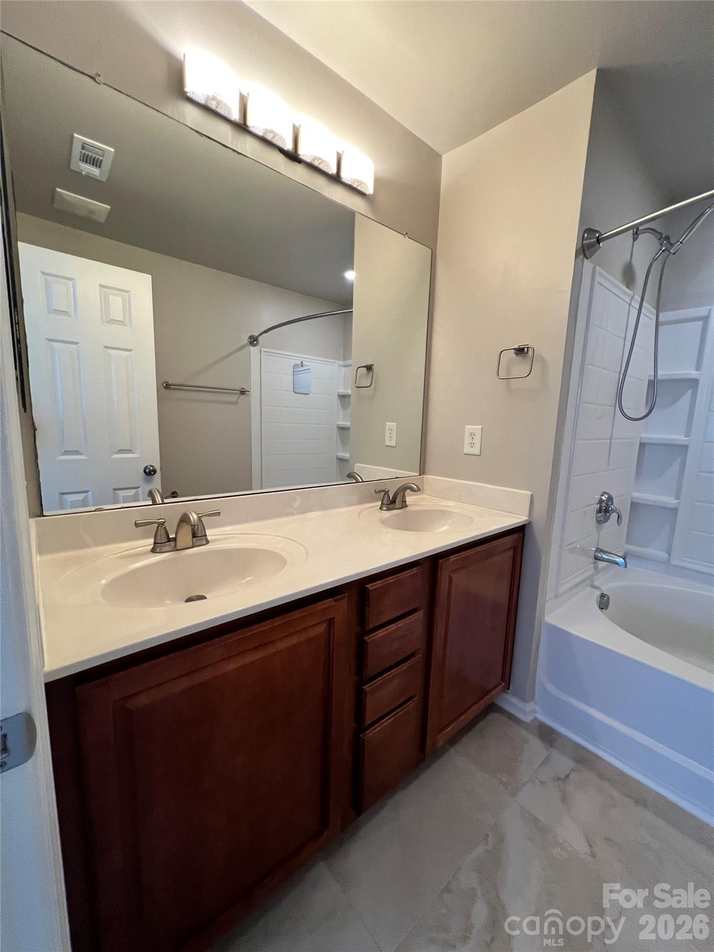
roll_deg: -1.8
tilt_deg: -7.6
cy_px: 476
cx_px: 357
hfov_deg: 89.9
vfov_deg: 106.2
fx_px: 358
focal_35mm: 13
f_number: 1.8
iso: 250
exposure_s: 1/60
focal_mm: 1.57
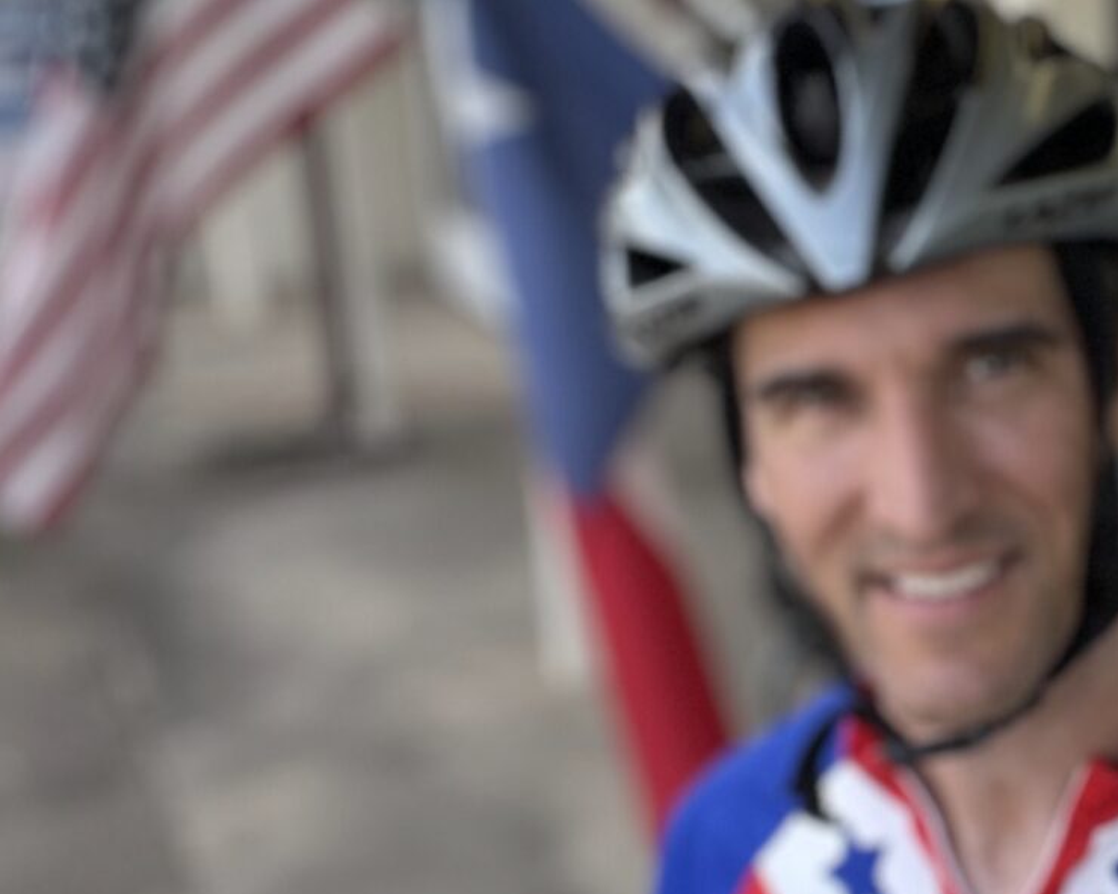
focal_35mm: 76
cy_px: 603
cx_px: 979
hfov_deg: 24.4
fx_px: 2515
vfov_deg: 20.1
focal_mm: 2.71
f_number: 2.2
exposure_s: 1/179
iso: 25
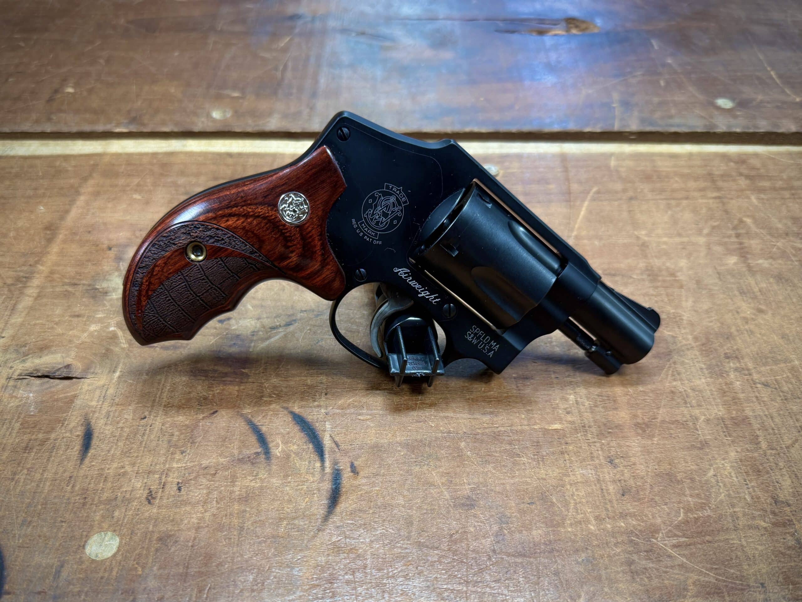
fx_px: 556
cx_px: 401
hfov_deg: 71.6
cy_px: 301
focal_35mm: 24
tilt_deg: -48.1
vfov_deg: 56.8
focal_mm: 6.76
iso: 160
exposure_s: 1/60
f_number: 1.78
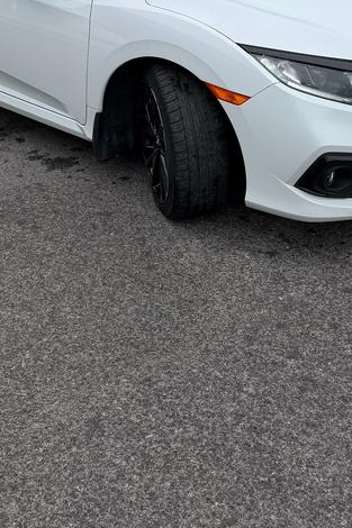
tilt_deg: -9.2
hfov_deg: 26.4
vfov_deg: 36.0
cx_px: 144
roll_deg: -0.8
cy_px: 33
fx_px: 748
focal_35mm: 51
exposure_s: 1/1410
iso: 80
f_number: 1.78
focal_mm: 6.76
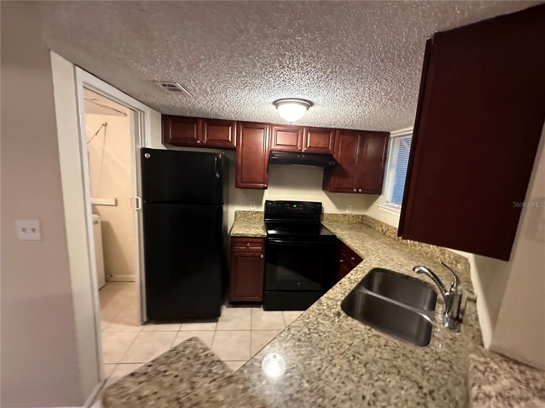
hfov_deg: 102.1
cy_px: 204
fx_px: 220
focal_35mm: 14
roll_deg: -1.0
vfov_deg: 85.7
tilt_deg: -13.3
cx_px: 272
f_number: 2.2
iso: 1000
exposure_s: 1/40
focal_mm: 2.22
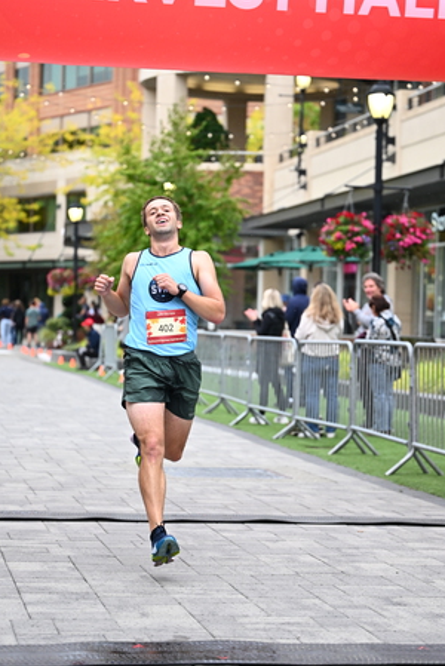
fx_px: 1722
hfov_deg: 14.7
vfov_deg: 21.9
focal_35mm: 93
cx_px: 241
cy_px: 343
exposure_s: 1/1600
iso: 1250
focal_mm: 76
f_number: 2.8
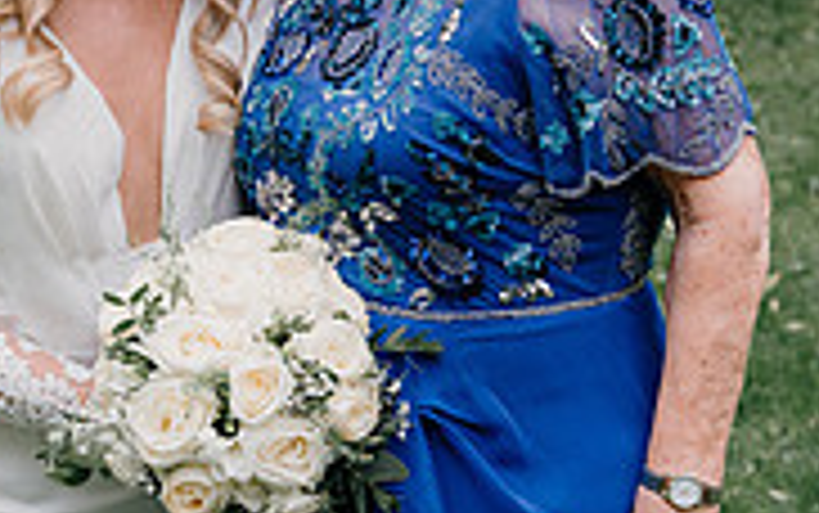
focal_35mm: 107
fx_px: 2390
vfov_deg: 12.2
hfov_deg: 19.4
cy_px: 214
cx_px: 374
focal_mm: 33
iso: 125
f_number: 3.5
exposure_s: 1/200
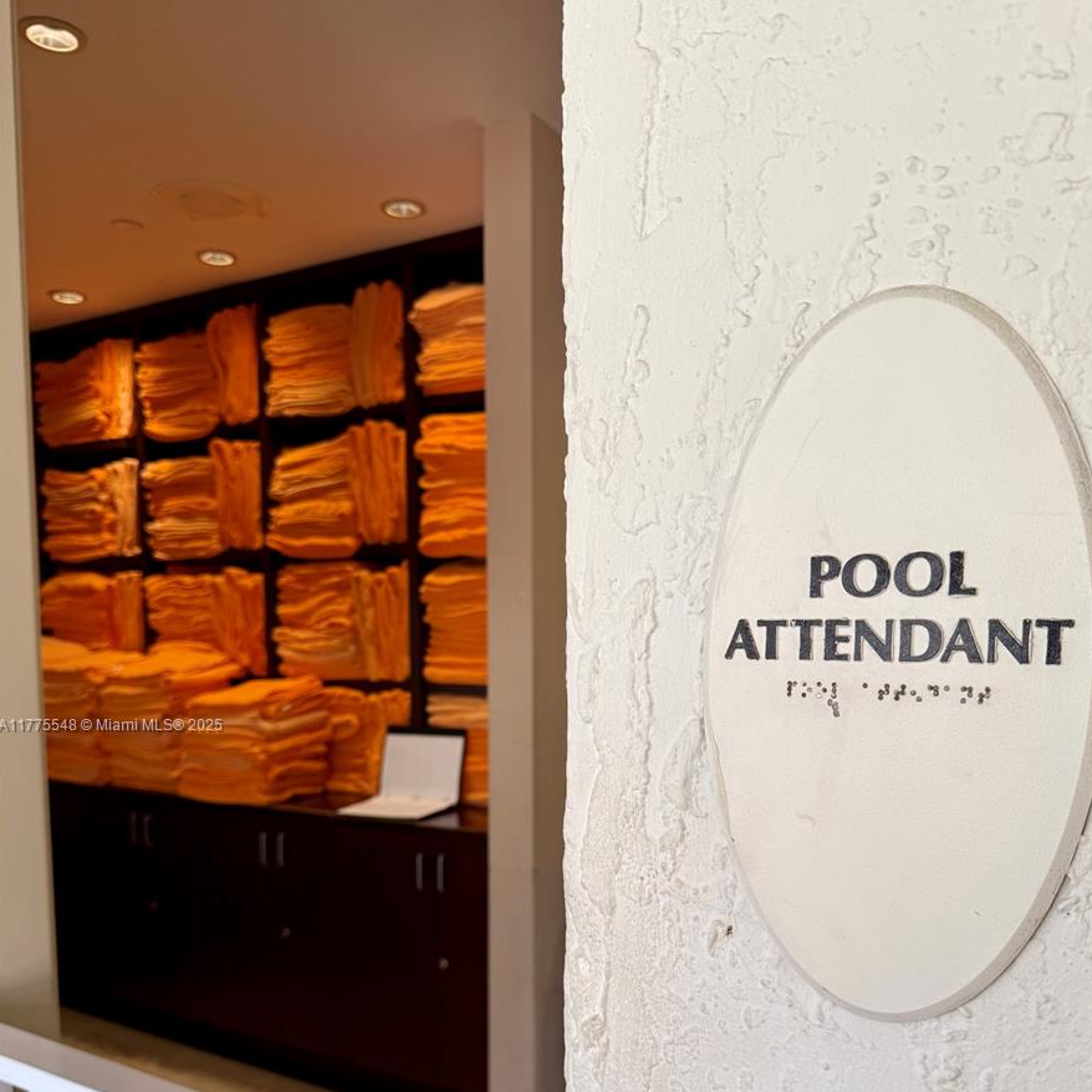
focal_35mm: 29
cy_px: 726
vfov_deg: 54.5
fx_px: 1035
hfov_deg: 55.6
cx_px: 555
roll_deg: -0.4
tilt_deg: -4.5
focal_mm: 6.76
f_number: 1.78
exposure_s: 1/237
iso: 64
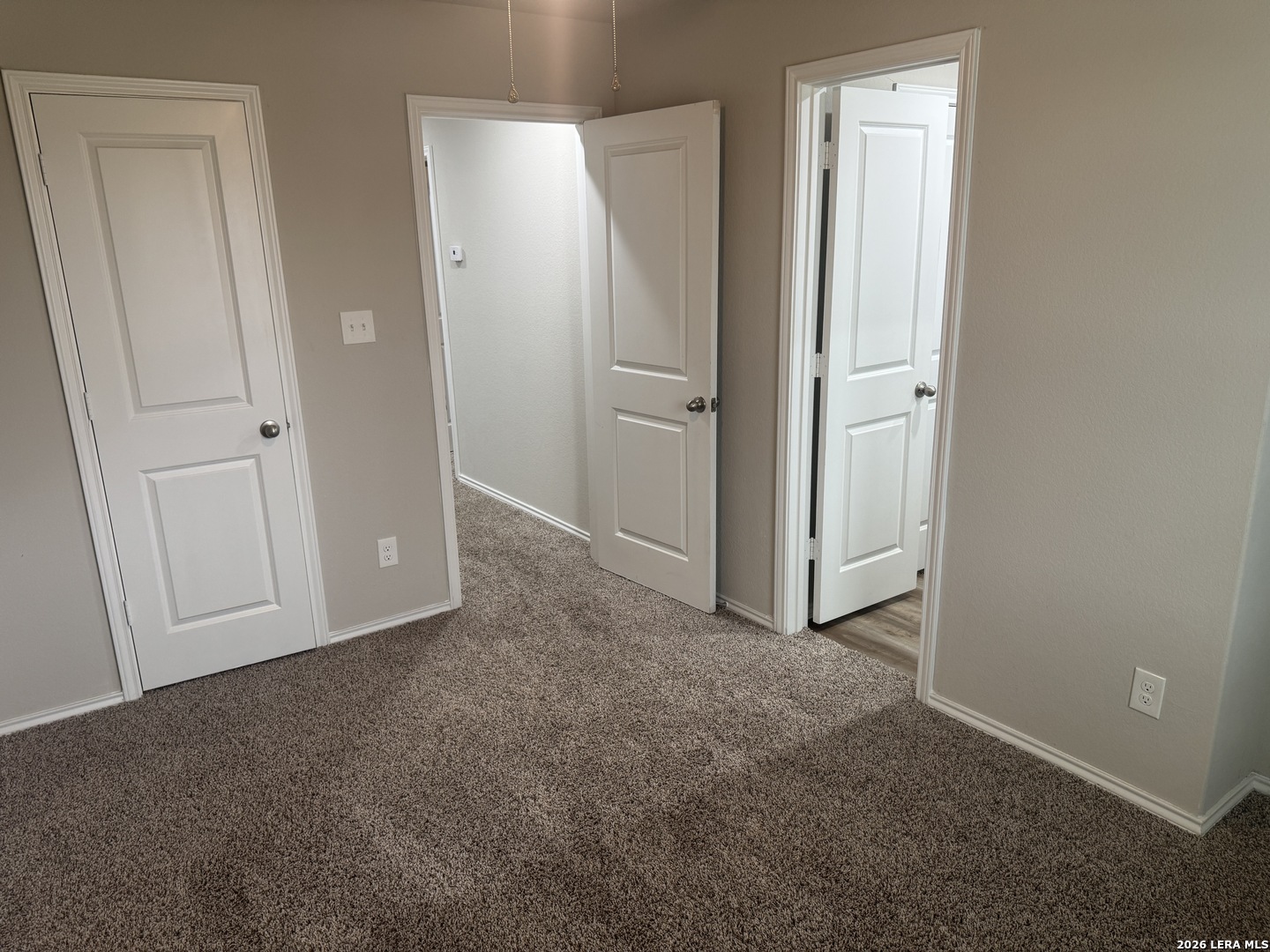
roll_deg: +0.9
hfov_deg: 71.6
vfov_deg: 56.8
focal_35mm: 24
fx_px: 881
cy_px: 476
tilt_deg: -16.0
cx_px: 635
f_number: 1.78
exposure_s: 1/60
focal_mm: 6.76
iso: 125
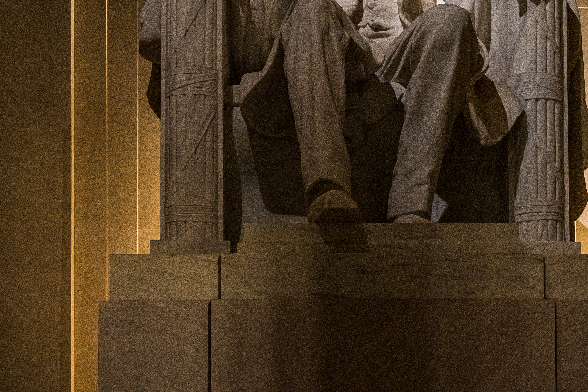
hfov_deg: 29.6
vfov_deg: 19.6
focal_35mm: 68
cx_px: 351
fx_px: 1111
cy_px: 38
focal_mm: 37
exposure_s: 1/15
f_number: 3.5
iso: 2000
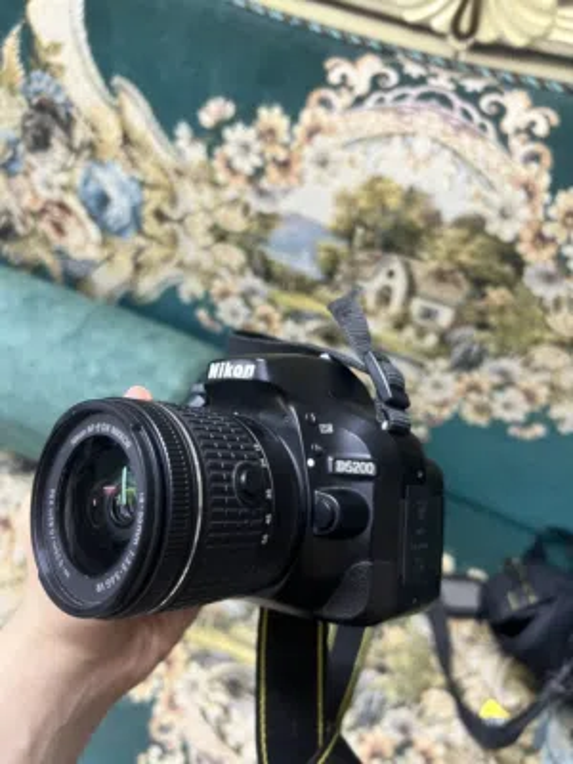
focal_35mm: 26
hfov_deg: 53.1
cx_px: 286
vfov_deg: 67.3
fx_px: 574
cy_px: 382
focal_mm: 5.7
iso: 500
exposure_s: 1/43
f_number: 1.5
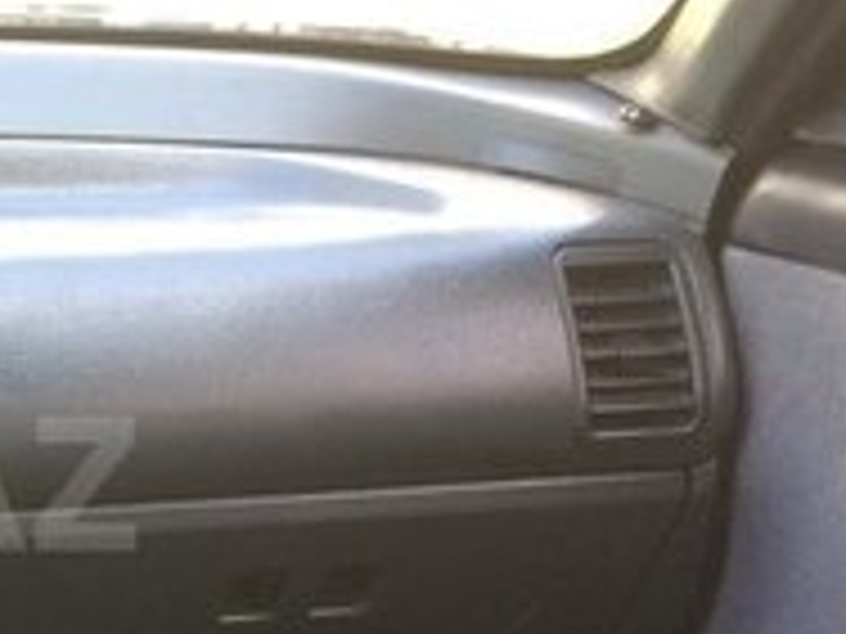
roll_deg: -2.0
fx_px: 2493
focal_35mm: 102
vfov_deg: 14.4
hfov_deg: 17.7
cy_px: 483
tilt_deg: -19.1
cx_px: -324
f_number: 2.2
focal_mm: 4.15
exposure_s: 1/33
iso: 40
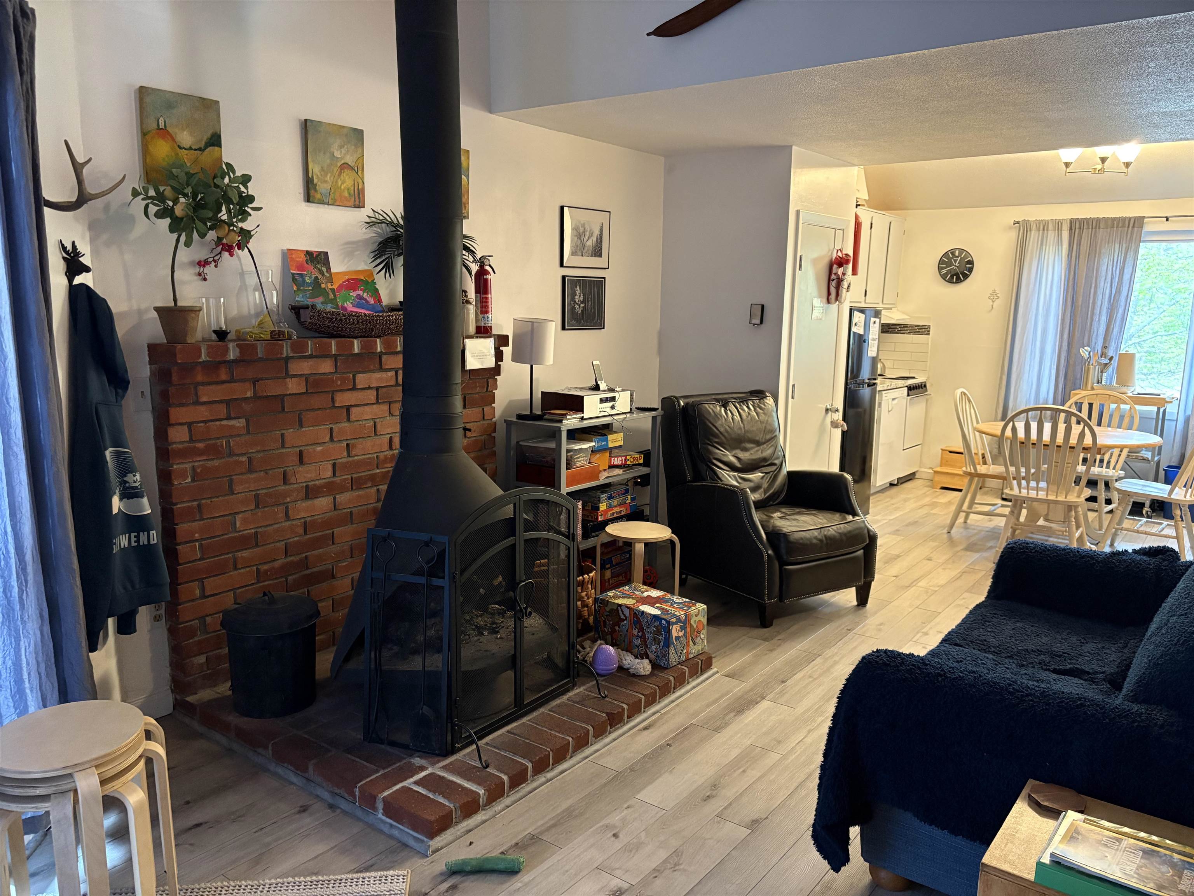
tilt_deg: -9.4
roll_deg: -0.1
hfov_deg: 67.3
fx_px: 897
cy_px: 448
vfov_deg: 53.1
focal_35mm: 26
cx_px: 597
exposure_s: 1/40
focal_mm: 5.96
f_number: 1.6
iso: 500
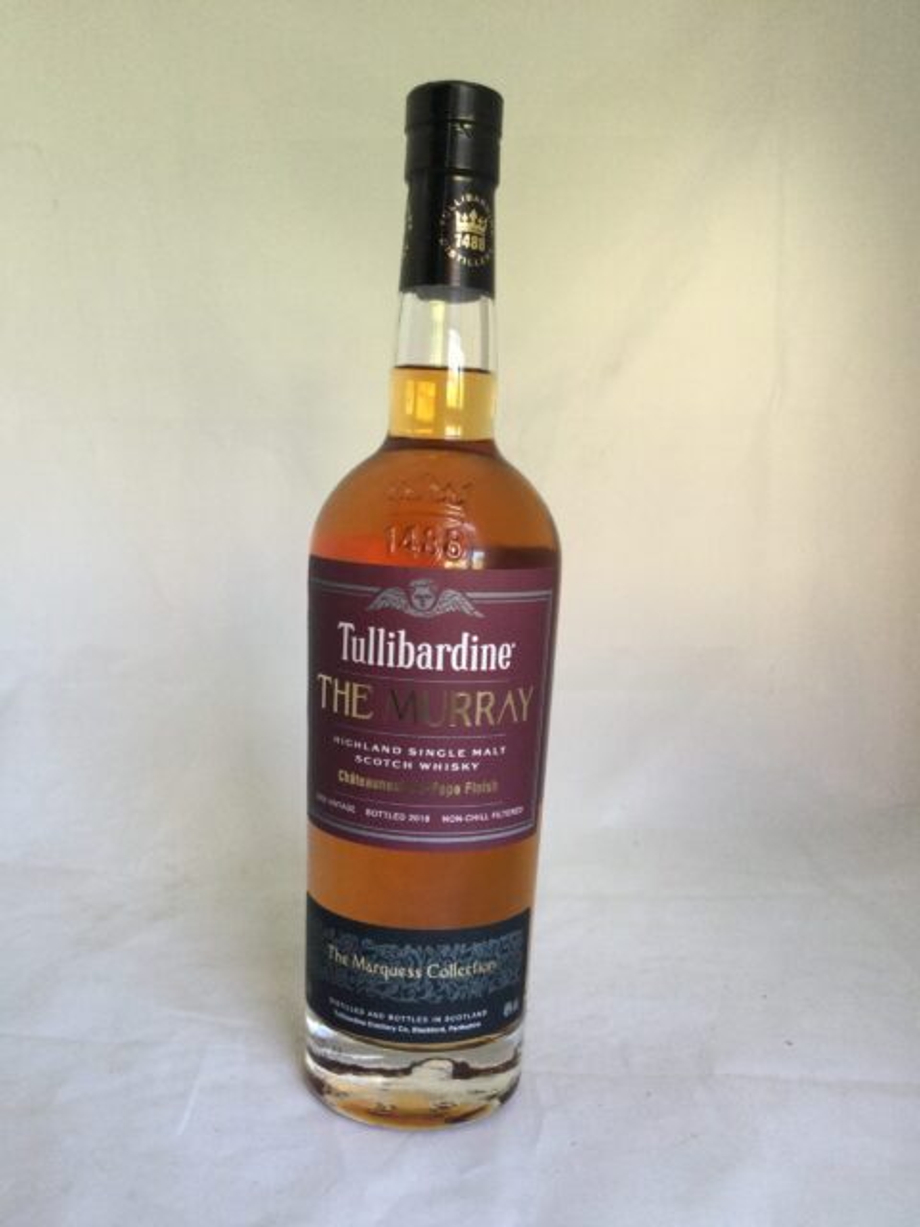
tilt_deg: -5.1
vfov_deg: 58.4
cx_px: 460
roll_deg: -2.5
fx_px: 1099
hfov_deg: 45.4
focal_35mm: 31
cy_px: 614
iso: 80
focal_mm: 3.3
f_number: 2.4
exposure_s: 1/33
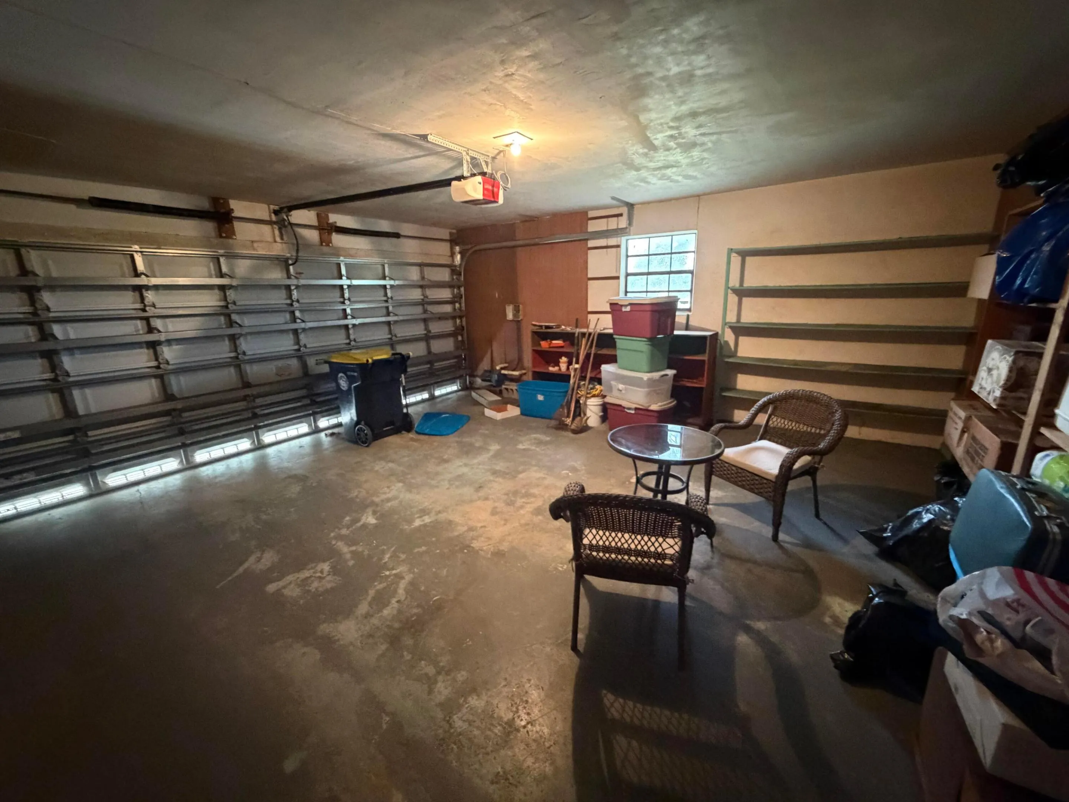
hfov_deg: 102.1
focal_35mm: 14
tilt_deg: -14.2
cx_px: 534
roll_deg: +1.7
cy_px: 401
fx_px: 432
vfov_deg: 85.7
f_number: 2.2
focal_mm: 2.22
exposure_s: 1/40
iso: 1250
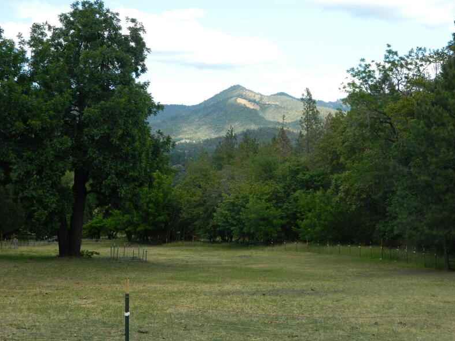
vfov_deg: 25.2
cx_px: 231
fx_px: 763
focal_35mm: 58
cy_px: 173
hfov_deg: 33.2
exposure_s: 1/320
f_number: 3.8
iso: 80
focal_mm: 10.2
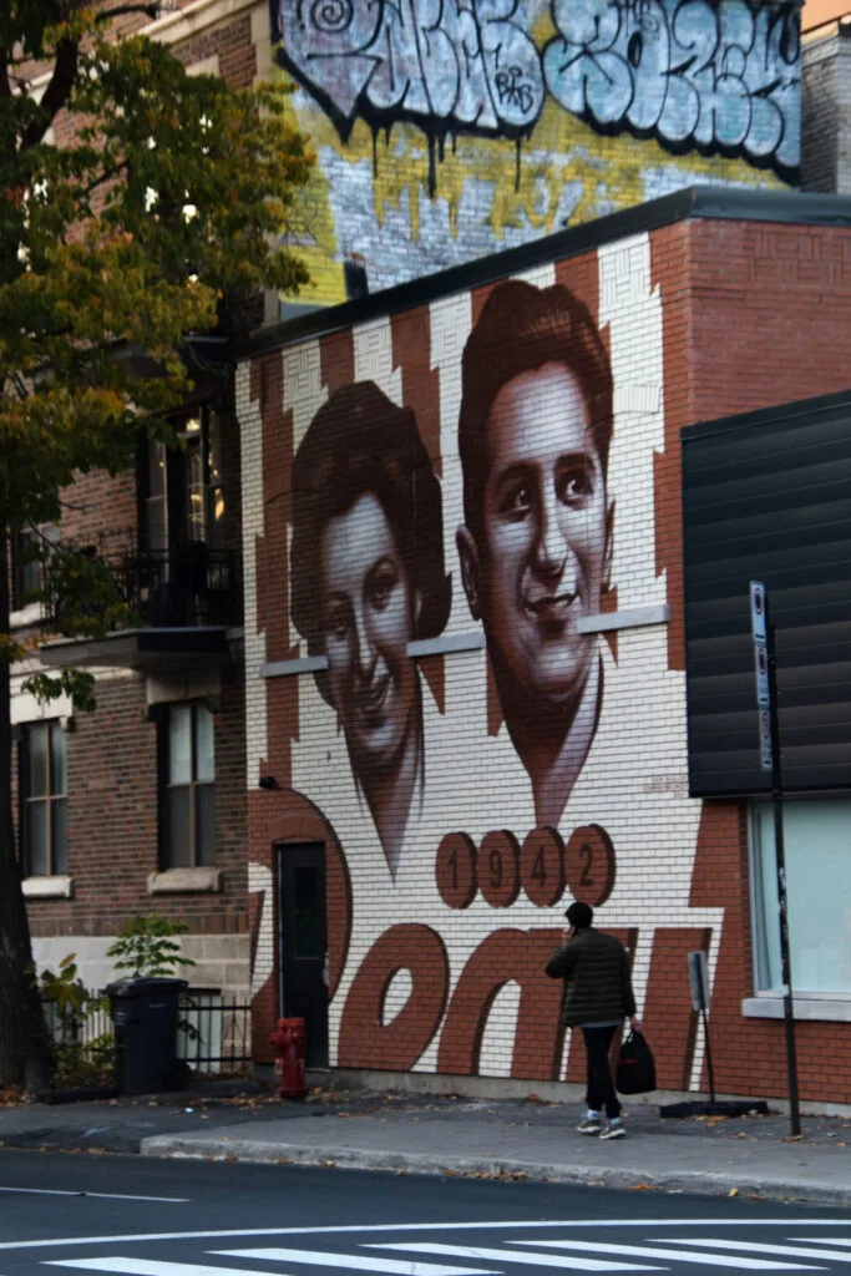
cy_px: 638
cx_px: 426
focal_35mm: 105
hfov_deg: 13.0
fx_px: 3722
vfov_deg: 19.5
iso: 1000
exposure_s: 1/125
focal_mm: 70
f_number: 4.5
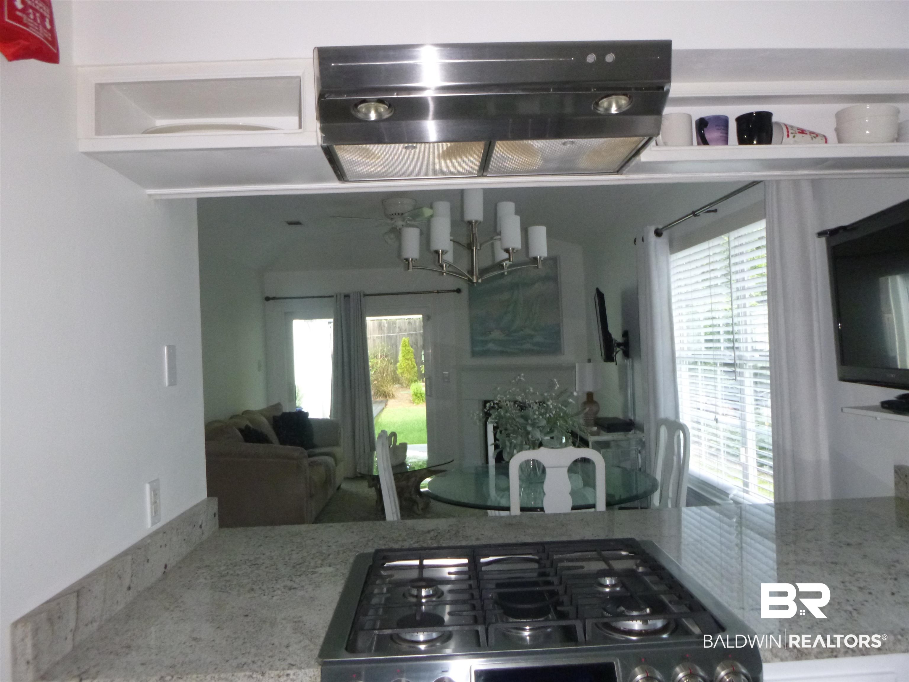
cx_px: 454
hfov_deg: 69.4
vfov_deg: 54.9
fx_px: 656
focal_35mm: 25
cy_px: 341
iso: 400
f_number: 3.9
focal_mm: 4.5
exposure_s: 1/60
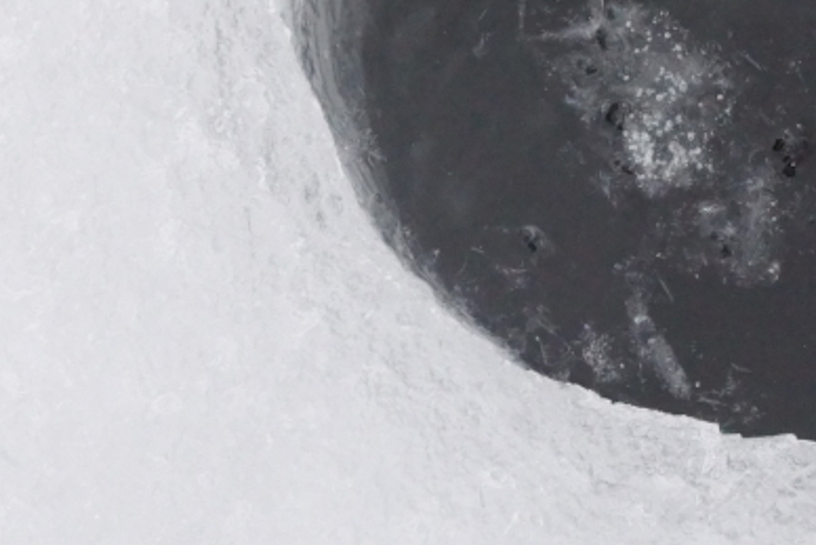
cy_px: -128
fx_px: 4813
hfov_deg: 9.6
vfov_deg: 6.4
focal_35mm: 212
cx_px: 889
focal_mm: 55
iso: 3200
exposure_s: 1/800
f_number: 9
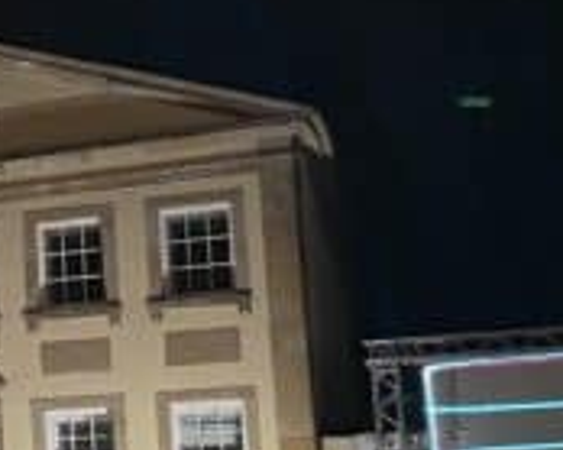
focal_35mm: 112
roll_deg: -2.3
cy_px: 340
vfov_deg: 13.7
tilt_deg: +12.8
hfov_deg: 13.9
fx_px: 1865
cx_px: -644
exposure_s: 1/30
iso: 640
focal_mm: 4.2
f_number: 1.6
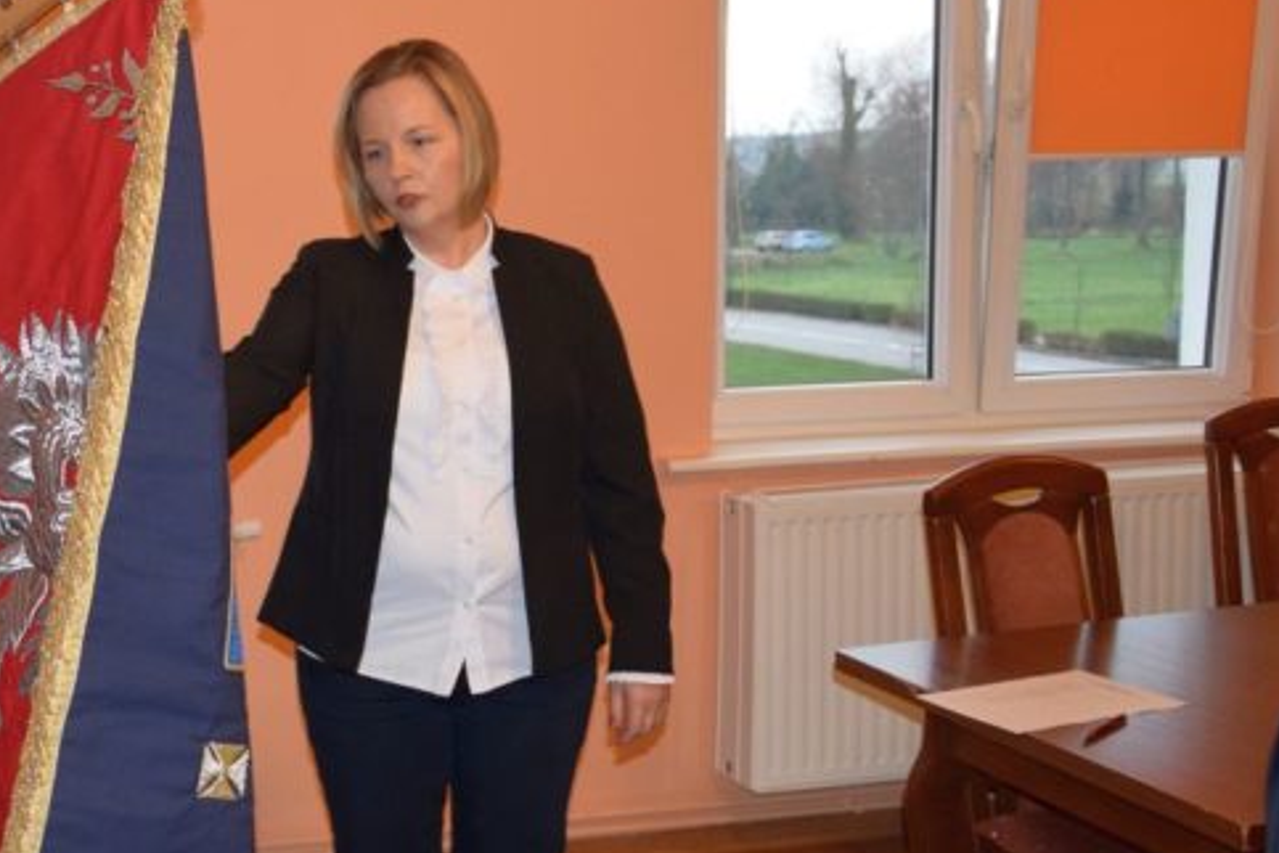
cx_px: 273
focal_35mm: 62
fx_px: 2203
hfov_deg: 31.6
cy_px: 387
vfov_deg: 21.9
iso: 1100
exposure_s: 1/60
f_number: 4
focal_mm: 26
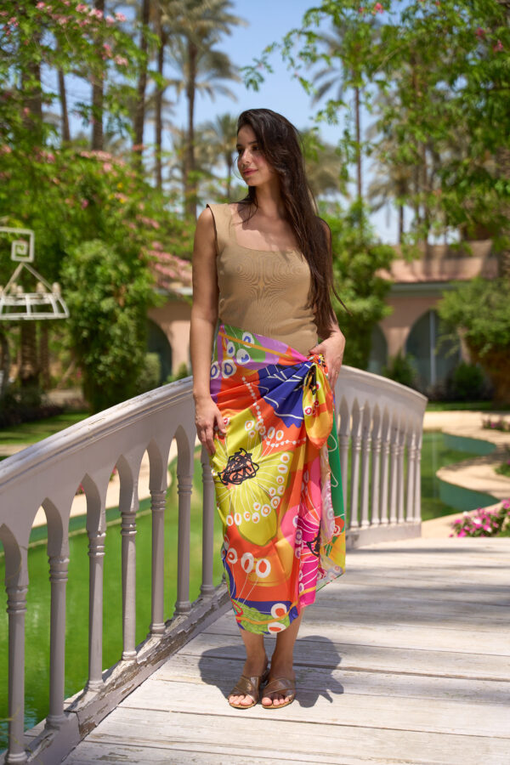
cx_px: 255
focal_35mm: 61
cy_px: 382
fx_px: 1300
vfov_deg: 32.8
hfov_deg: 22.2
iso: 400
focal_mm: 61.2
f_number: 3.2
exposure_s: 1/4000
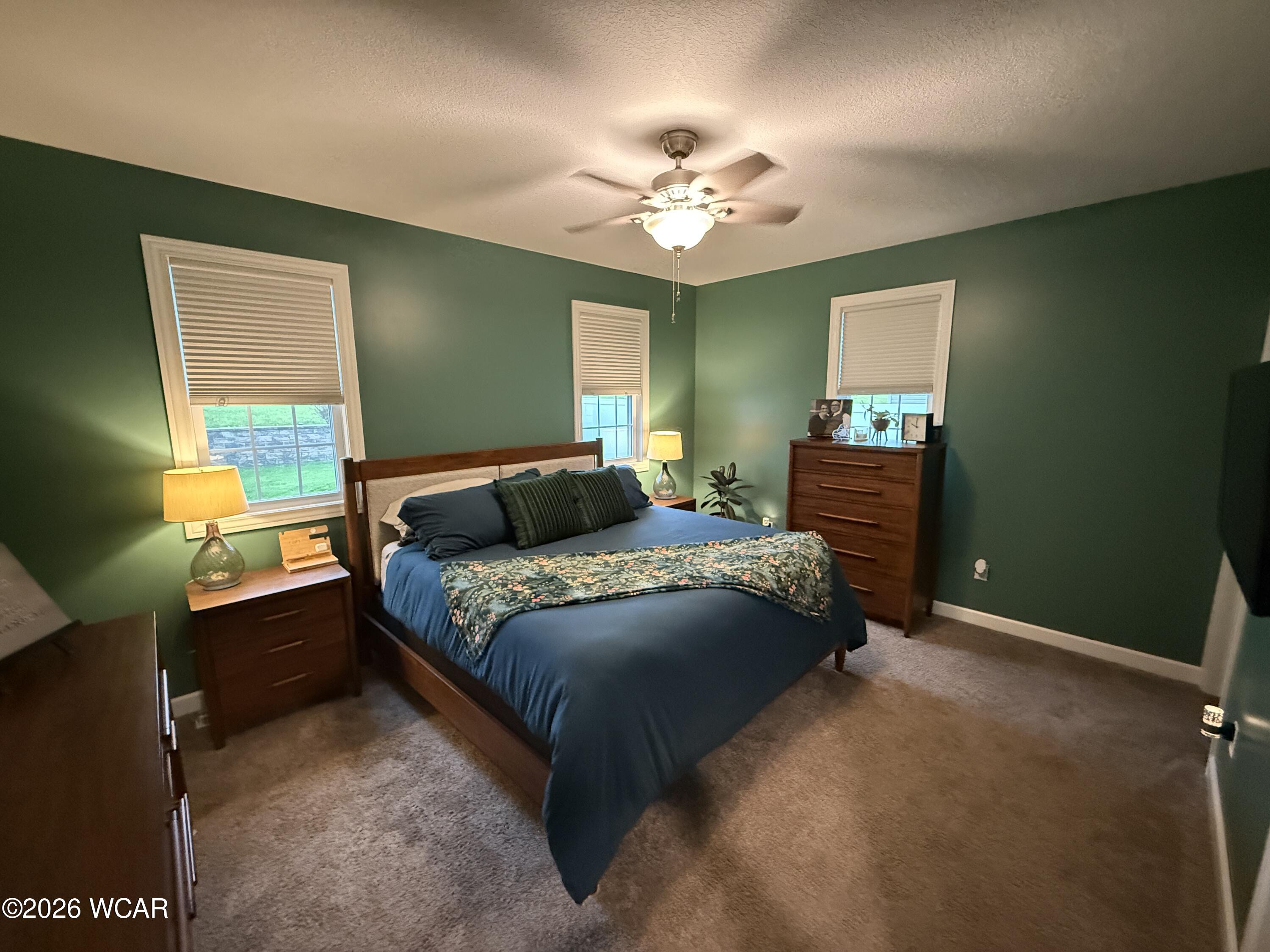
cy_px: 476
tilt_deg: -9.3
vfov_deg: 85.7
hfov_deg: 102.1
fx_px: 514
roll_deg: +0.4
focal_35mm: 14
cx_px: 635
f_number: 2.2
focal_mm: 2.22
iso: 1000
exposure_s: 1/40
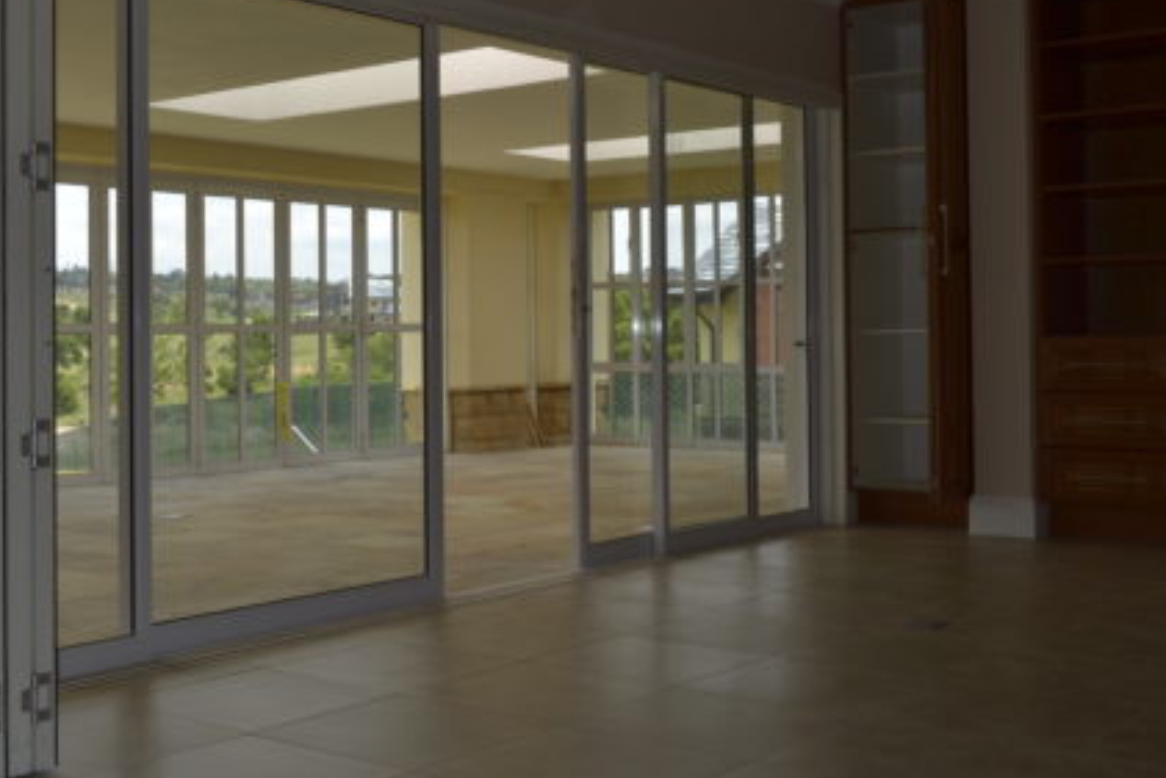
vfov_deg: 28.6
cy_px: 316
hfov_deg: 41.6
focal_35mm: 47
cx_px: 449
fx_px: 1523
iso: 100
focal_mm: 22
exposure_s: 1/80
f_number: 11
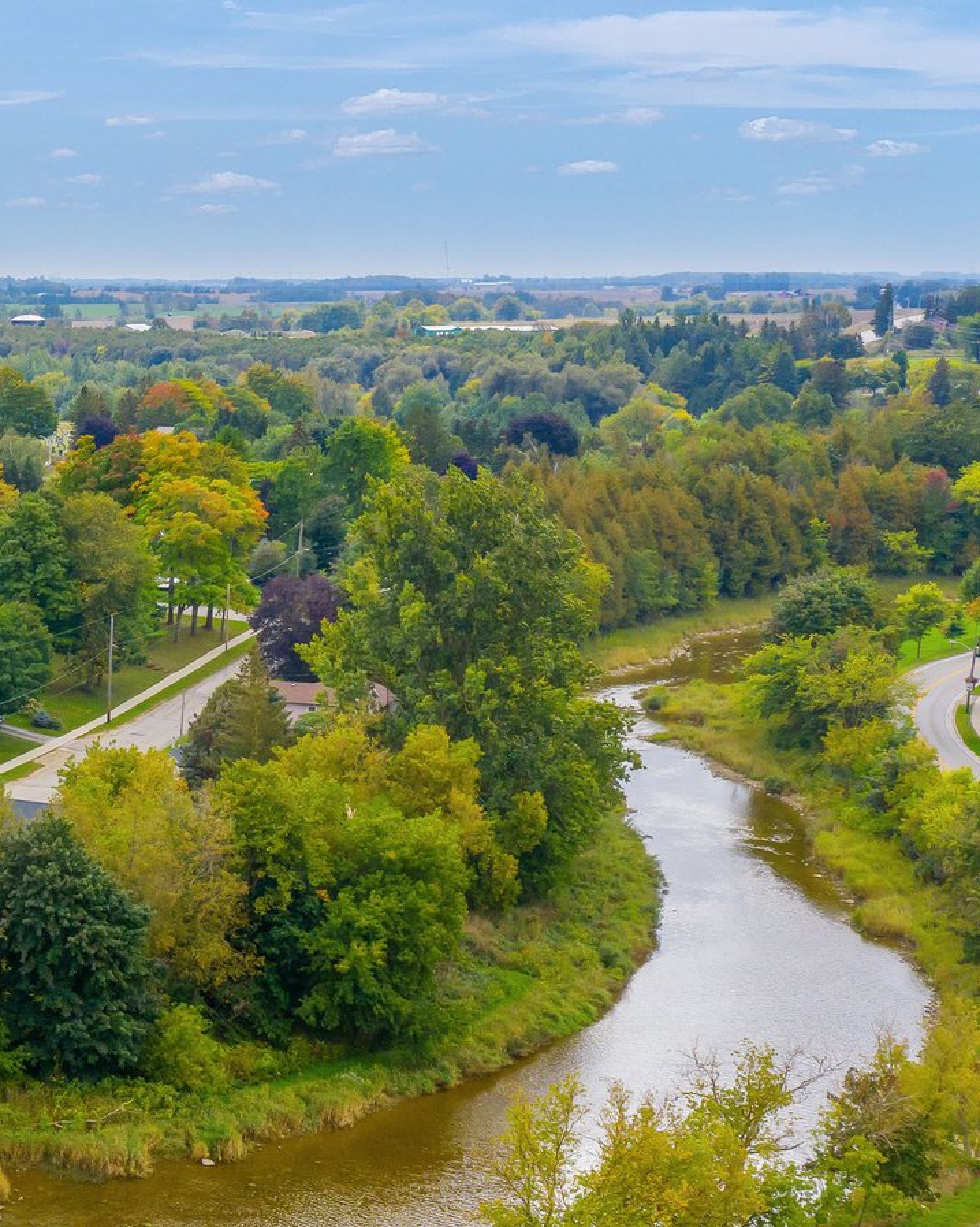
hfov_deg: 22.2
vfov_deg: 31.3
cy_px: 755
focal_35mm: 60
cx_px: -358
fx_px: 2176
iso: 100
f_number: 5.6
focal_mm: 10.26
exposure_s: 1/400
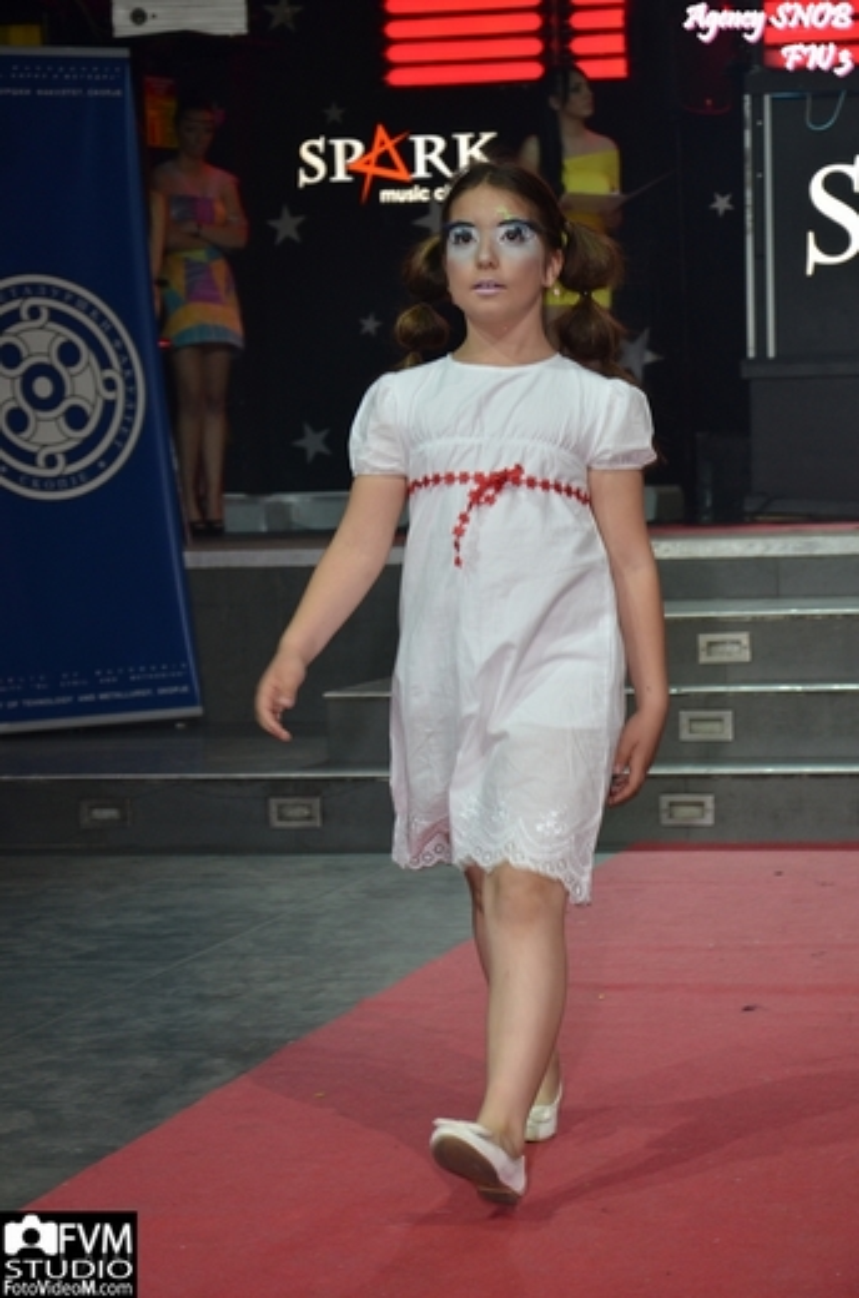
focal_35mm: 99
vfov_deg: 20.7
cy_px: 649
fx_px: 3562
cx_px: 430
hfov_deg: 13.8
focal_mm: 66
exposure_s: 1/60
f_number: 6.3
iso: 640
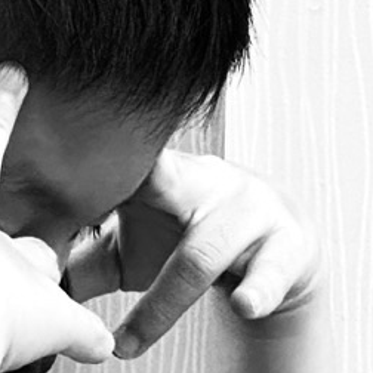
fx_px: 4218
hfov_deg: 5.1
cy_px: 487
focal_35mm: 346
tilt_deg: -5.3
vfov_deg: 5.0
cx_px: 139
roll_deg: -1.8
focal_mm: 9
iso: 250
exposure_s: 1/50
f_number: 2.8
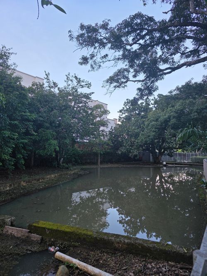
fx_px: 183
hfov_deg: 58.9
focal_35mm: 23
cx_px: 104
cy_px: 138
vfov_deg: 73.9
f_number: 1.7
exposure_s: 1/359
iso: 64
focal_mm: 6.3
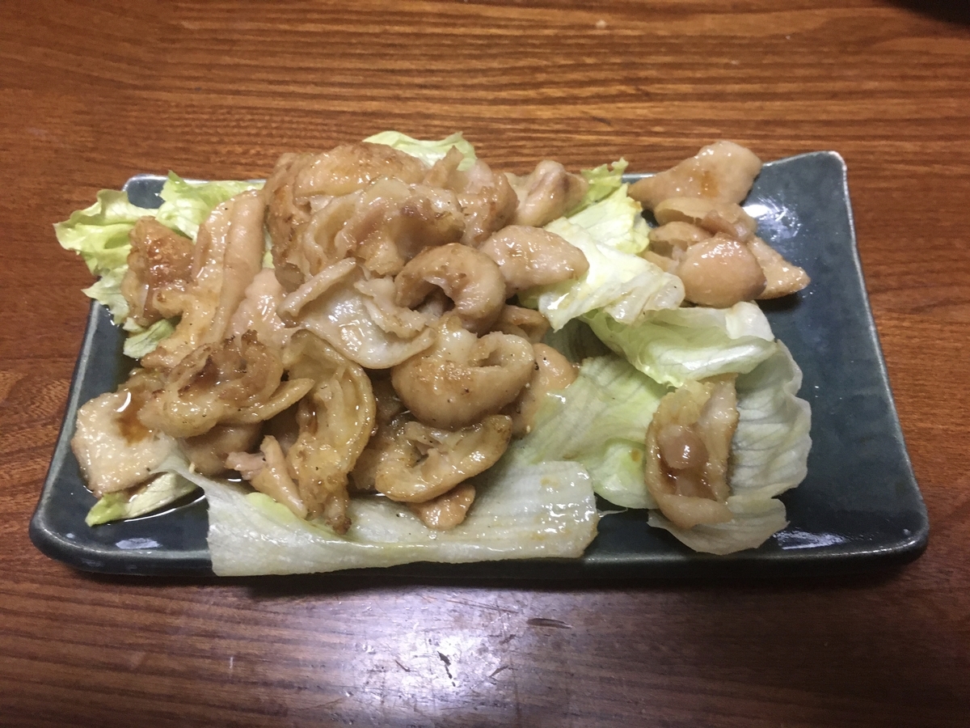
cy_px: 364
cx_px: 485
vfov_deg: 48.2
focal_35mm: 29
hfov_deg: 61.7
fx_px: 813
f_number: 2.2
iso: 200
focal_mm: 4.15
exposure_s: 1/20
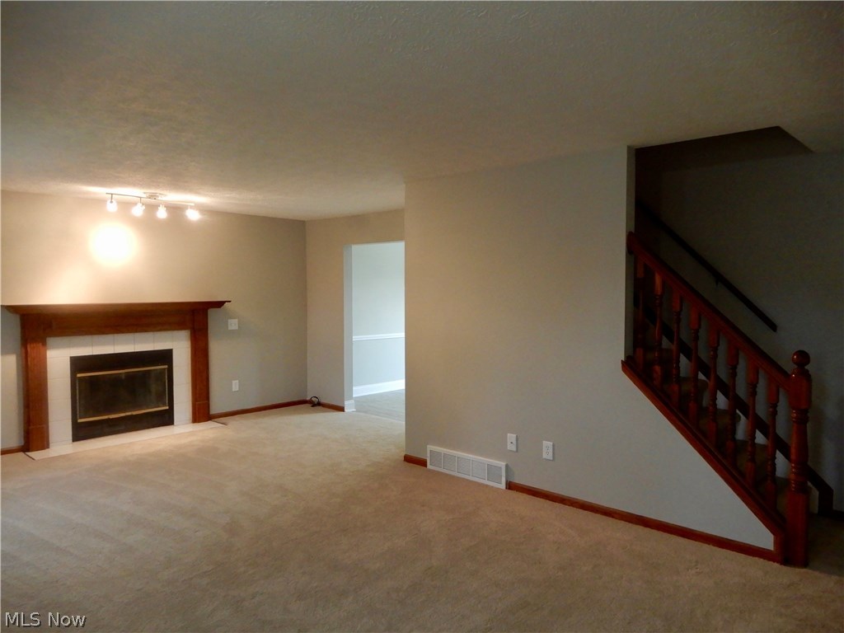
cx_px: 422
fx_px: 585
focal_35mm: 24
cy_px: 316
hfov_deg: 71.6
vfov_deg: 56.8
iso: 360
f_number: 3.4
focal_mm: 4.3
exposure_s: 1/30
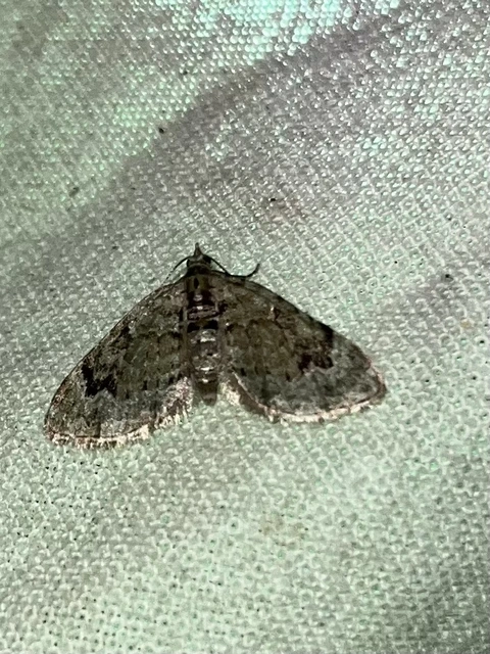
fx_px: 491
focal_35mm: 26
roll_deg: -8.6
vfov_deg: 67.3
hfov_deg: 53.1
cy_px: 327
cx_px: 245
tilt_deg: -24.3
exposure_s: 1/2825
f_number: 1.6
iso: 32
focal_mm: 5.1
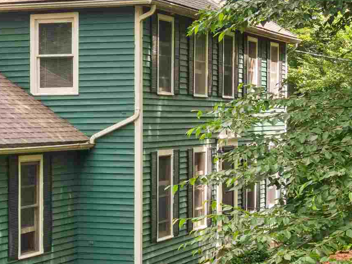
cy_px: 165
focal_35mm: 112
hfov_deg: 17.4
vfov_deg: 13.2
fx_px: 1139
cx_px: 67
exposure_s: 1/120
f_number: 3.8
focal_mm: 8.42
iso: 100
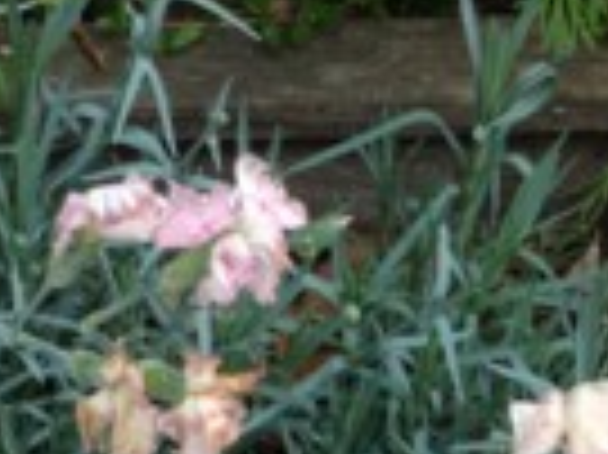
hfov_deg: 16.8
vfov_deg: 12.3
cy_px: 584
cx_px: 221
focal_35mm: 117
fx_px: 2053
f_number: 2.4
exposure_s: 1/442
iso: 64
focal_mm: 4.28
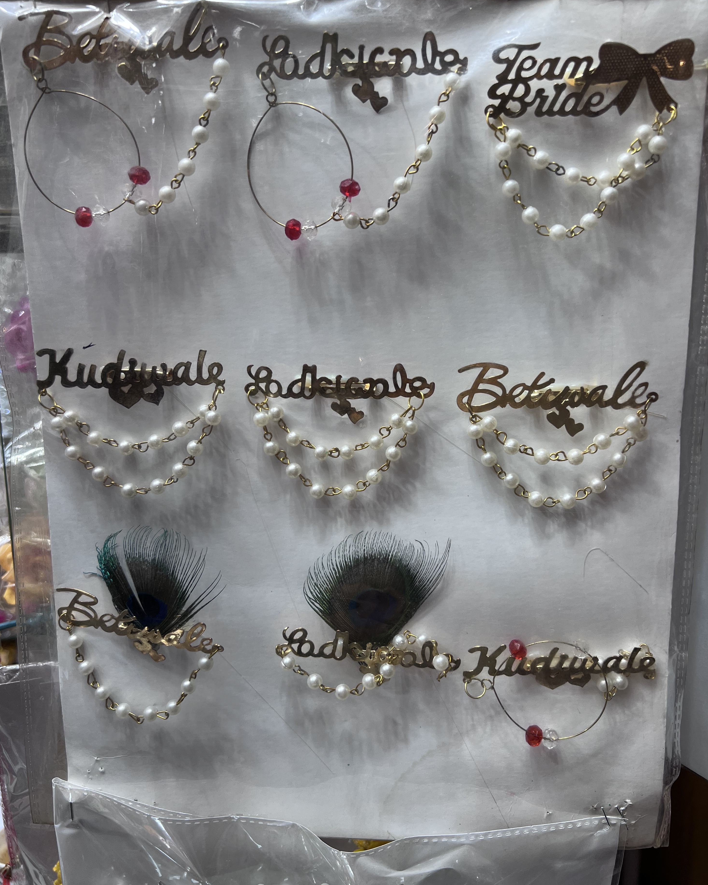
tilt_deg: -10.3
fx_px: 733
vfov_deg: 62.2
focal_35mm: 28
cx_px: 358
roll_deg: +0.4
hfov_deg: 51.5
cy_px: 424
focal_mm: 5.7
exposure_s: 1/241
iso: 40
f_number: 1.5
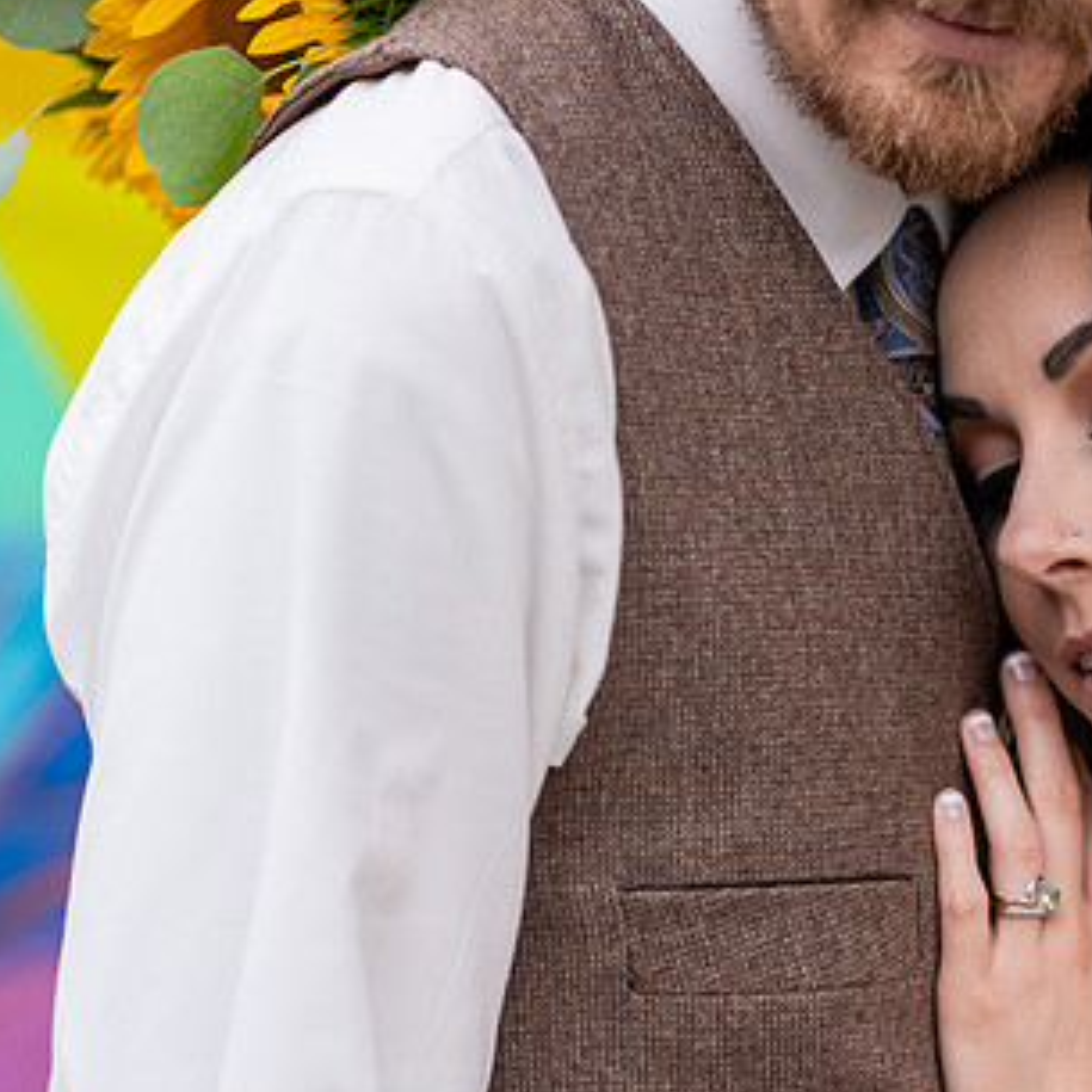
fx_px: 3248
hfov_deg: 19.0
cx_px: 775
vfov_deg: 19.1
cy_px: 556
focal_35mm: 91
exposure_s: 1/160
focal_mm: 55
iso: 500
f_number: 2.2
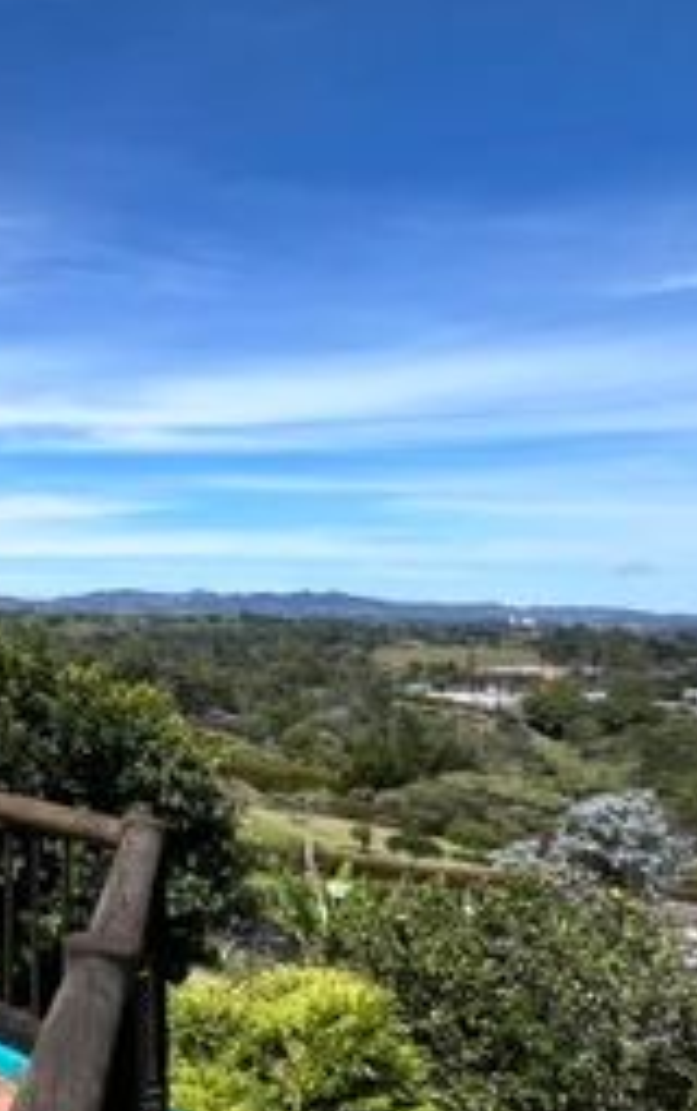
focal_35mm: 36
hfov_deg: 23.1
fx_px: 1091
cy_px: 527
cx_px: -499
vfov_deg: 53.9
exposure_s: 1/1193
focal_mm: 1.57
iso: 32
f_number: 1.8
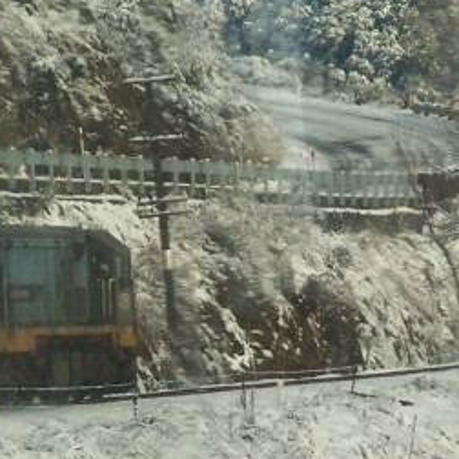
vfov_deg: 3.3
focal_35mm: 530
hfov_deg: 3.3
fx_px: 7951
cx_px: 244
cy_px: 271
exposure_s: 1/250
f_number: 3.2
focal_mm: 31.3
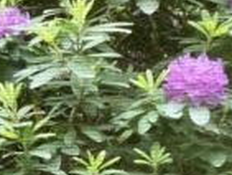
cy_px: 277
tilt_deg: -4.9
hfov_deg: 8.2
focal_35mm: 189
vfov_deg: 7.7
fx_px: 1268
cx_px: -553
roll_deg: -1.2
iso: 100
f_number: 1.8
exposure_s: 1/68
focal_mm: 4.25
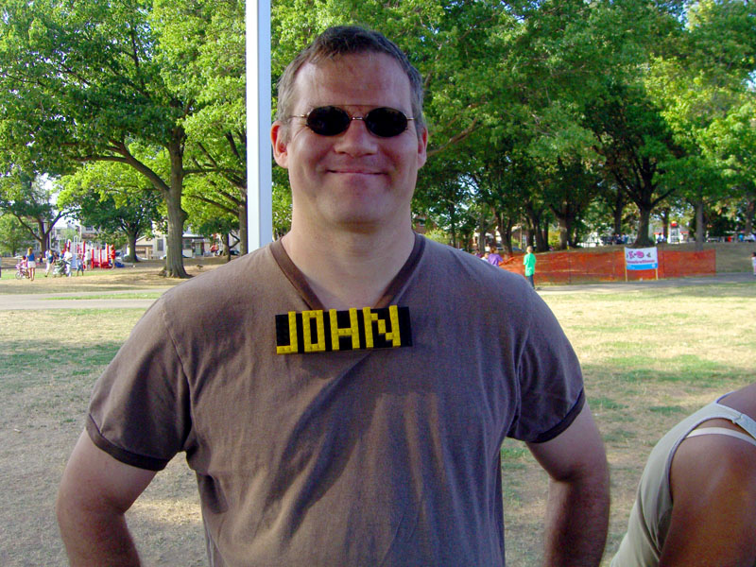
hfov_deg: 49.0
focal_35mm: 38
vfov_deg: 37.7
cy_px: 284
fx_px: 830
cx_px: 378
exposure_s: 1/500
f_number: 4
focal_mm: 7.9
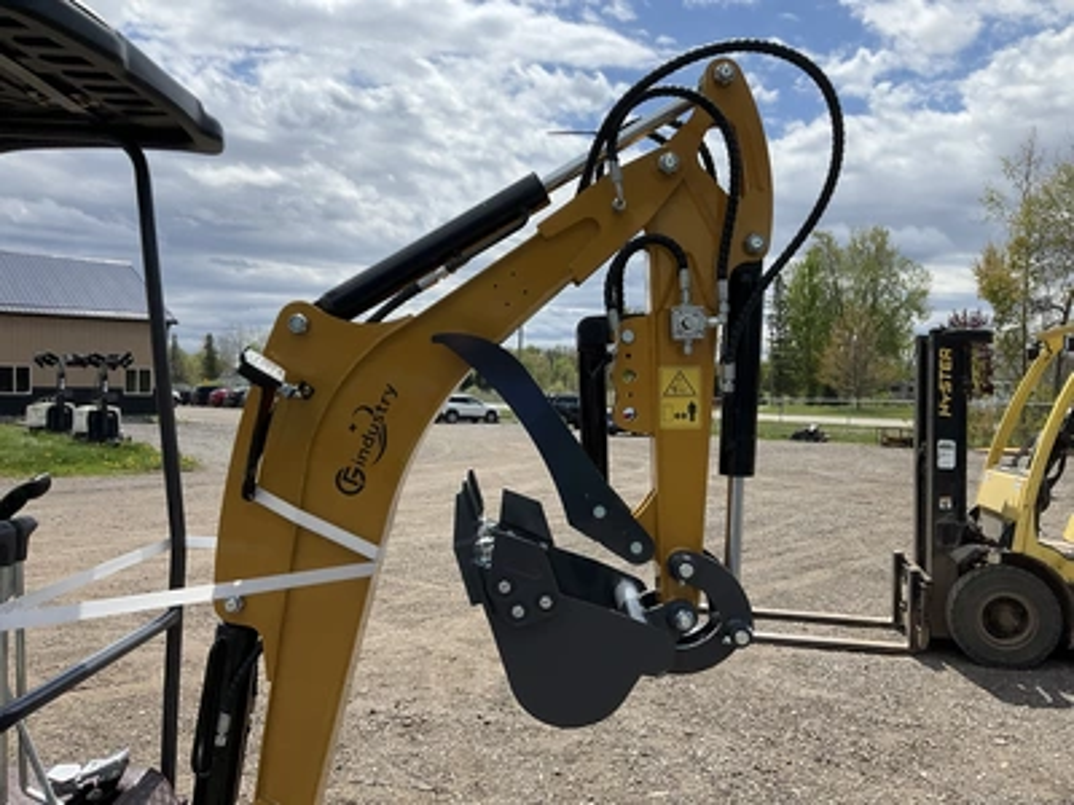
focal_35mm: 29
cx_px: 537
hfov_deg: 61.7
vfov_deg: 48.2
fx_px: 900
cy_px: 402
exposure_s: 1/2801
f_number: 1.8
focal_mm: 3
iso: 25
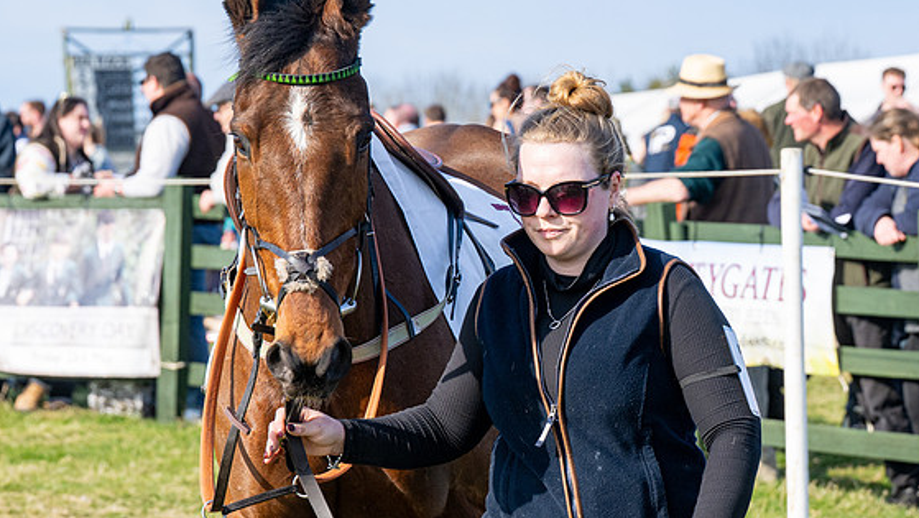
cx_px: 480
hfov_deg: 12.3
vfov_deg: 6.9
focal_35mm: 175
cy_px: 172
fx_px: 4266
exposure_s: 1/1250
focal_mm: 74
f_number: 4.5
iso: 200
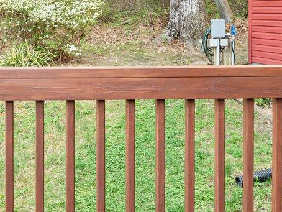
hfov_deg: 28.8
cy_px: 17
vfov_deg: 22.0
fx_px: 530
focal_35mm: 65
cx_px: 35
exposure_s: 1/25
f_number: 7.1
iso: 400
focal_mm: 15
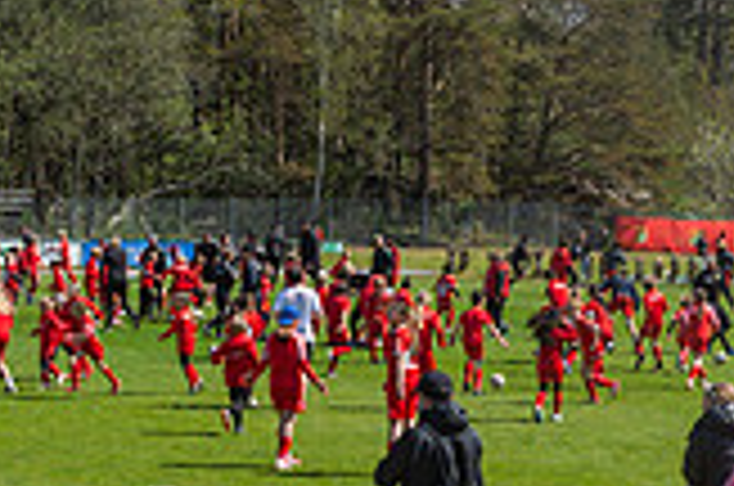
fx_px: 2320
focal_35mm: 114
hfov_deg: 18.0
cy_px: 310
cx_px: 311
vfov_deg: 12.0
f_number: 5.6
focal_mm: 32
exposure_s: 1/500
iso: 100
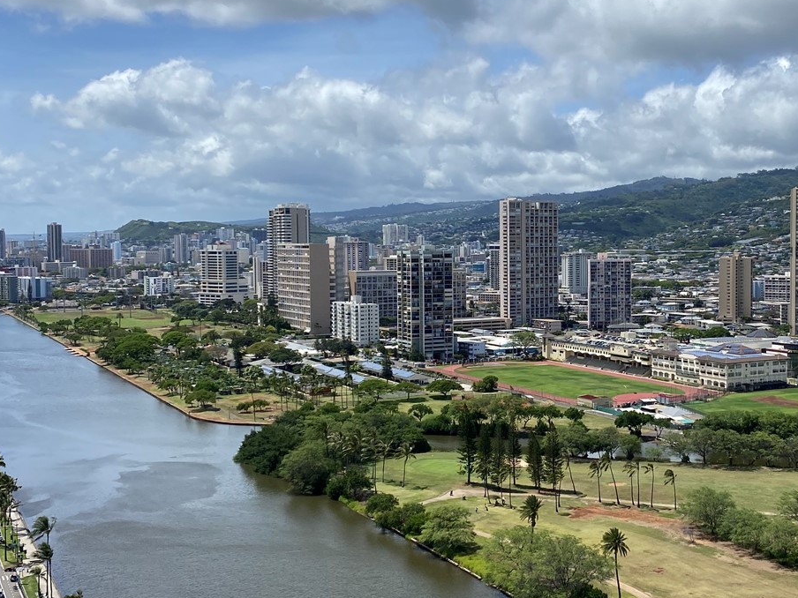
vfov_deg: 31.5
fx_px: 1060
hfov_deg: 40.7
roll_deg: +0.1
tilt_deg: -3.0
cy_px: 283
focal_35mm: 46
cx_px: 532
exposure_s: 1/4808
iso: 32
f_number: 1.8
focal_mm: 4.25
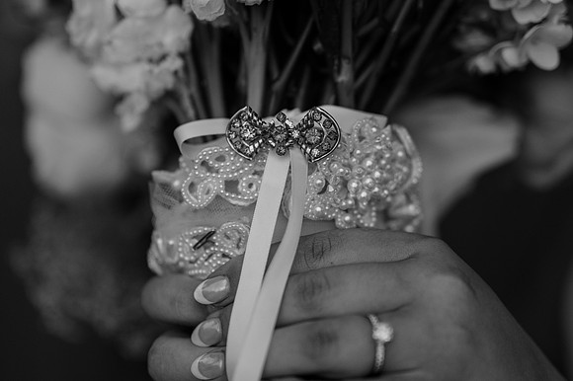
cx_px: 286
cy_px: 190
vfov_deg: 18.2
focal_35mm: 75
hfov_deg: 27.0
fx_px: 1193
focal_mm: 50
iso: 1000
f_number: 1.8
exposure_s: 1/8000
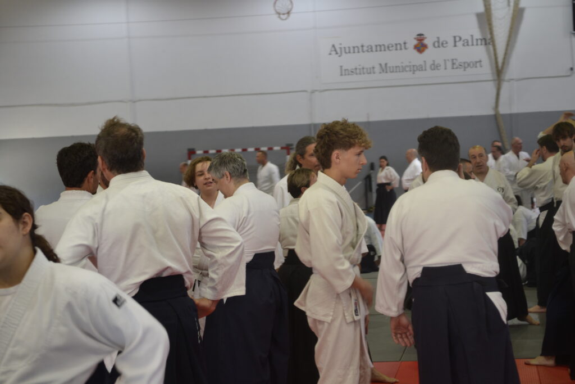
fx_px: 1318
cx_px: 288
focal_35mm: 82
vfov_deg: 16.6
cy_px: 192
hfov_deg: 24.6
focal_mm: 55
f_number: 5.6
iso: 400
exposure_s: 1/25
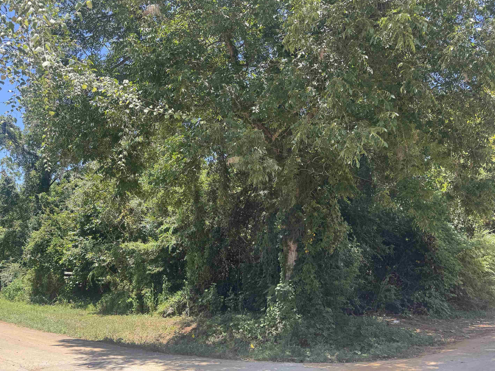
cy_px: 193
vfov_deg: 53.0
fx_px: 372
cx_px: 237
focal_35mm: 26
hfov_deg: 67.3
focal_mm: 6.76
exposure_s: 1/615
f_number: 1.78
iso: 80
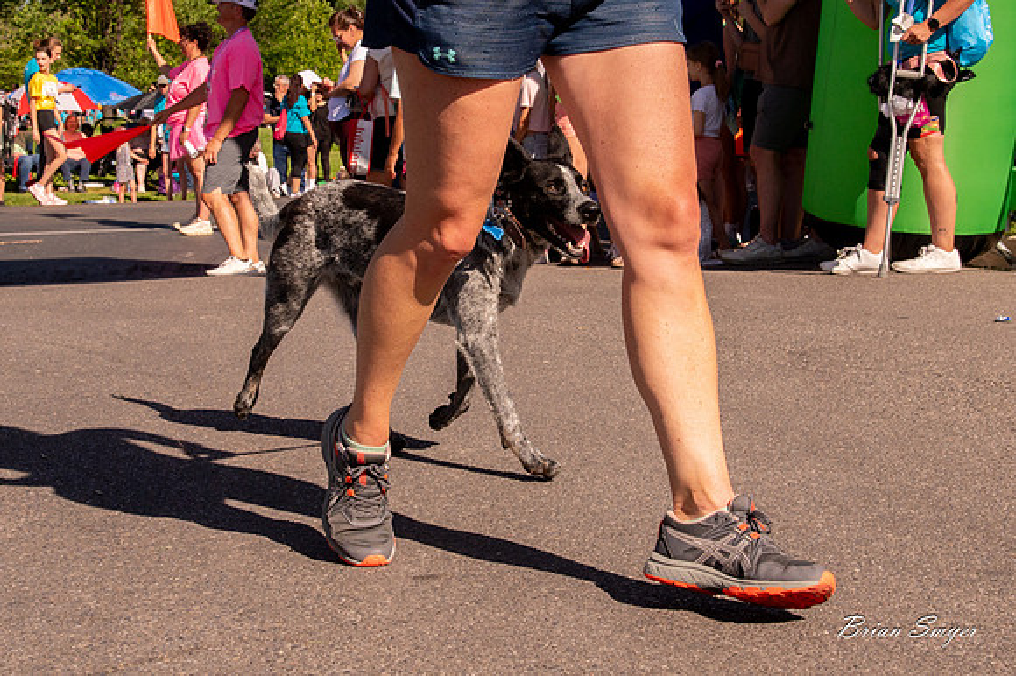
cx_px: 436
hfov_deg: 25.6
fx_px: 2236
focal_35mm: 79
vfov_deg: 17.2
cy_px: 246
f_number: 11
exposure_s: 1/1600
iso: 800
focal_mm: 44
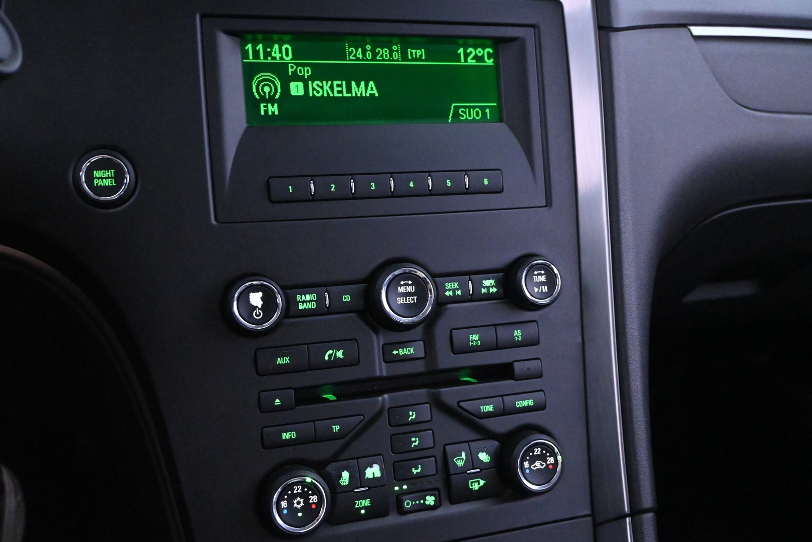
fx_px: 778
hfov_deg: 55.1
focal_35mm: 34
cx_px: 406
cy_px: 271
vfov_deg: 38.4
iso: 11400
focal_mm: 23
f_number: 4.5
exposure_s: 1/40
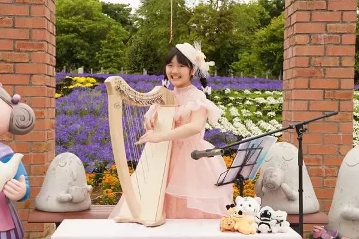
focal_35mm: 58
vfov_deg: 23.4
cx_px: 180
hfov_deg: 34.5
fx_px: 578
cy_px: 120
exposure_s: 1/320
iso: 400
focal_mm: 39
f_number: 9
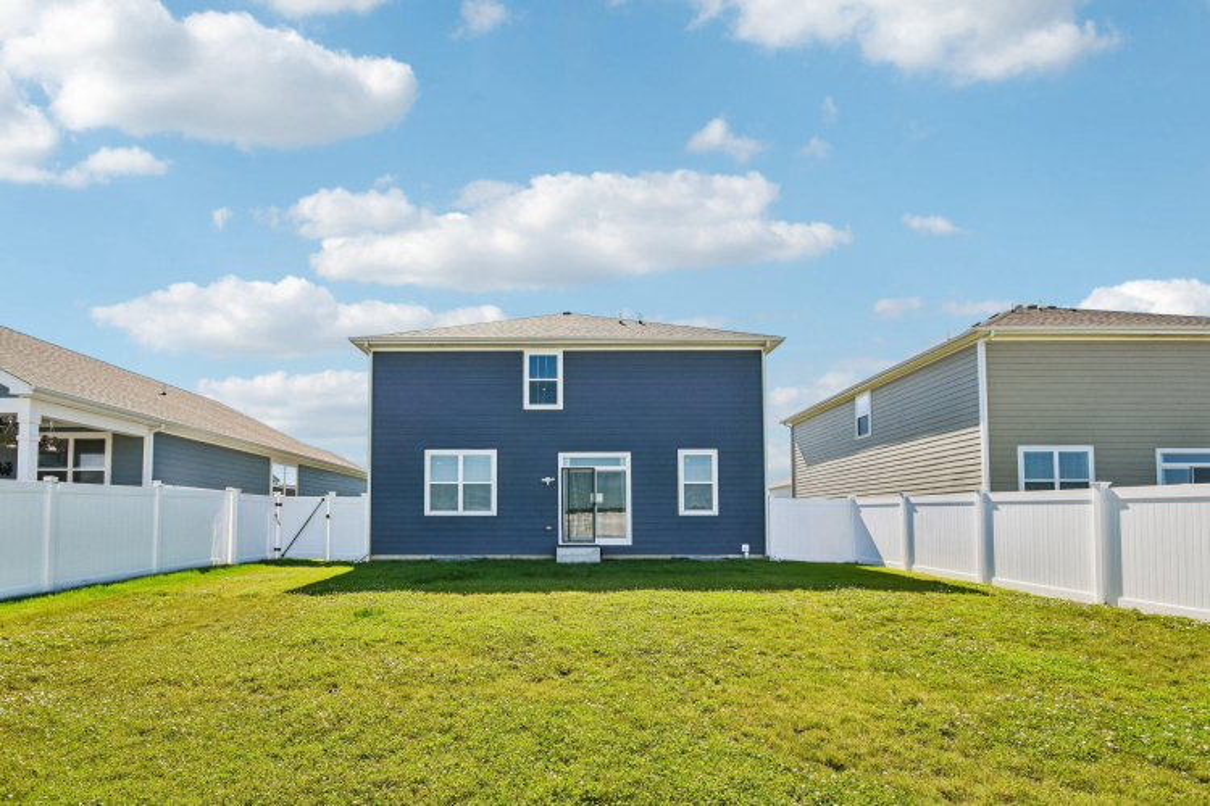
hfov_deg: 100.4
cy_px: 403
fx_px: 504
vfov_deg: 77.3
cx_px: 605
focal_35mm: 15
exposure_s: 1/800
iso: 400
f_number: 8
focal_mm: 10
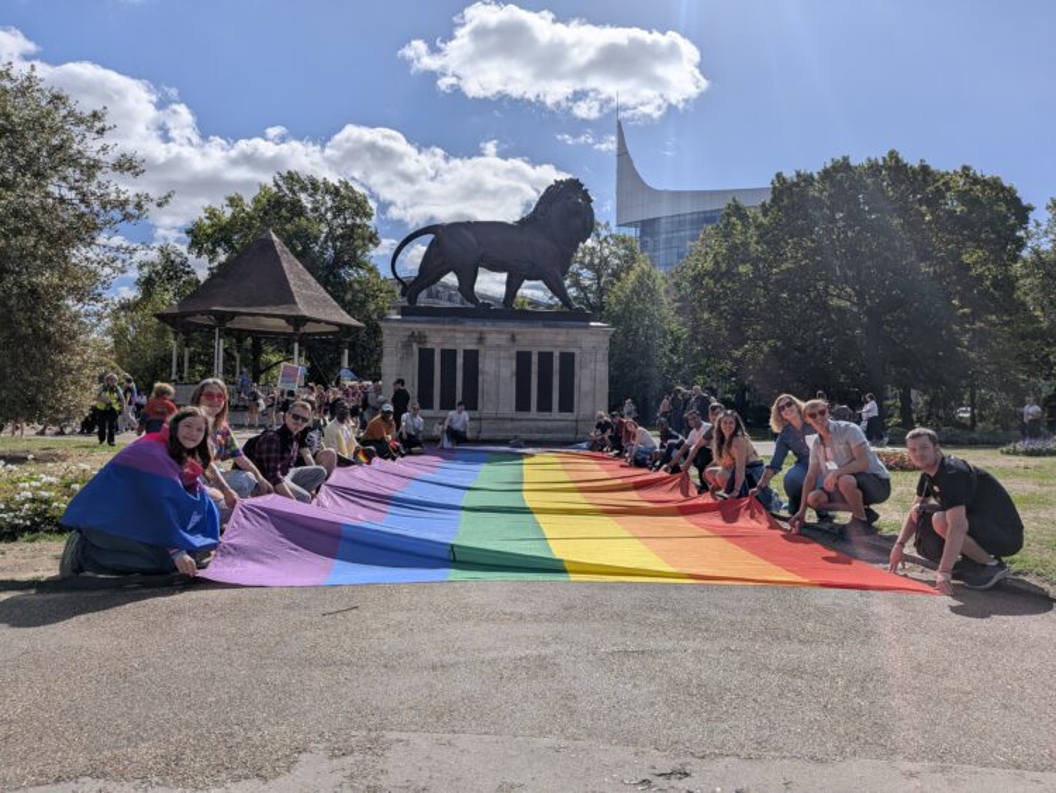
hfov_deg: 71.6
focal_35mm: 24
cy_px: 396
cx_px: 528
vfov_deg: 56.8
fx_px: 732
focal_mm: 4.53
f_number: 1.7
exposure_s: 1/4831
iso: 32
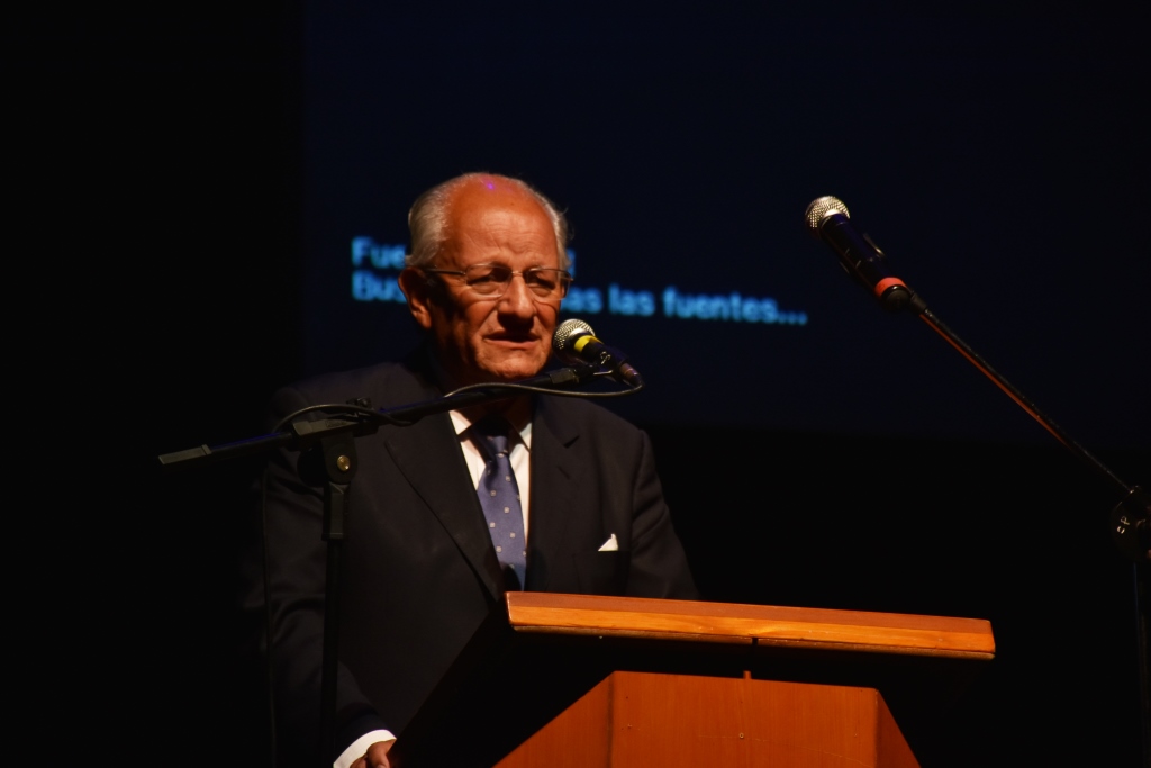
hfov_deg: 9.8
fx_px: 6715
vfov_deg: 6.5
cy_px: 384
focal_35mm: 210
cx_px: 576
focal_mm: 140
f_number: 5.6
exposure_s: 1/30
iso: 400
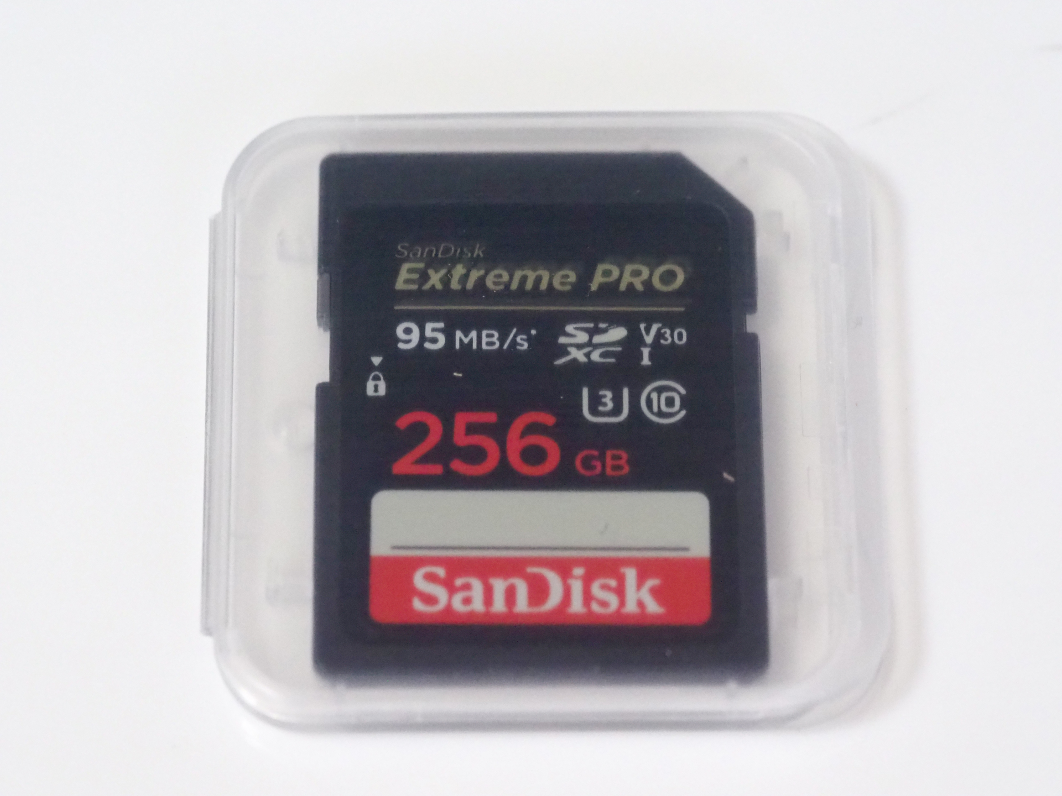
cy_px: 398
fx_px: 3682
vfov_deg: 12.3
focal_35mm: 120
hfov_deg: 16.4
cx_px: 531
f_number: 5.6
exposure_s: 1/100
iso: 6400
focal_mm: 60
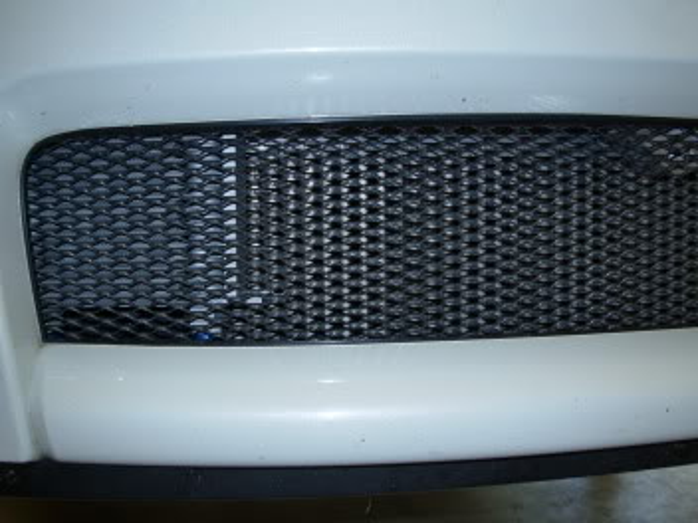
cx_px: 349
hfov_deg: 49.0
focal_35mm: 38
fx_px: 766
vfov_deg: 37.7
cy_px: 262
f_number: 2.9
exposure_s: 1/32
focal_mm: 6.3
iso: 50
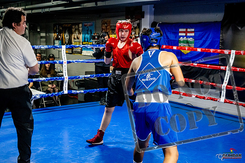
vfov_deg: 26.0
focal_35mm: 52
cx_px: 122
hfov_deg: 38.2
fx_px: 354
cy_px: 82
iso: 5000
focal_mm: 35
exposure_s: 1/800
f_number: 2.8
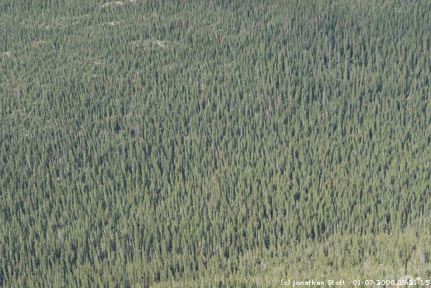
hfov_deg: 24.6
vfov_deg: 16.6
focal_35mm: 82
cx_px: 216
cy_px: 144
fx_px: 988
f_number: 6.3
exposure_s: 1/90
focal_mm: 55
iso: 200
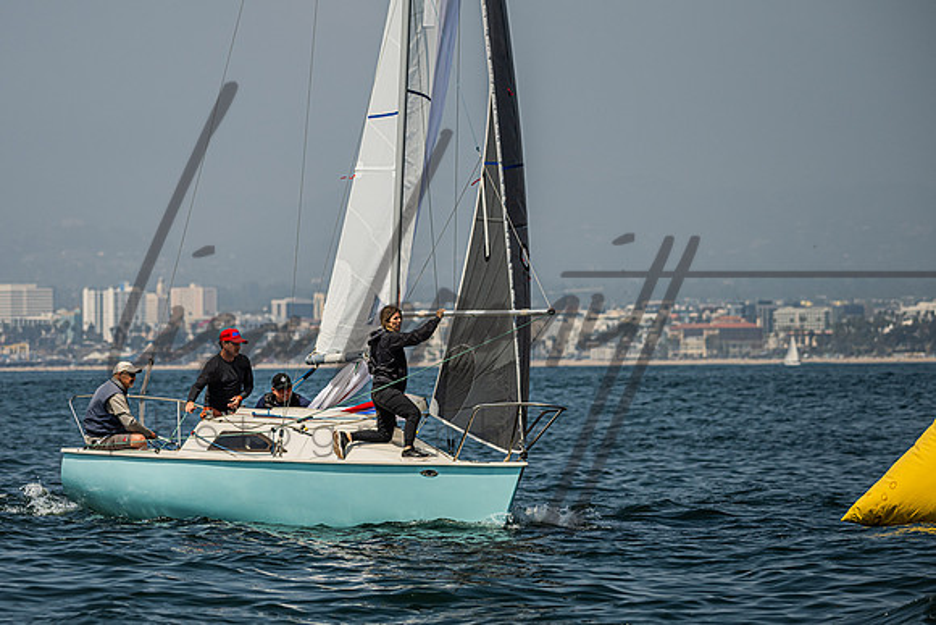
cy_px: 365
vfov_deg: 6.6
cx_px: 332
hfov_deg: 9.9
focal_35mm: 207
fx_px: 5391
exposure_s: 1/4000
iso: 280
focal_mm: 155
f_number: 4.8
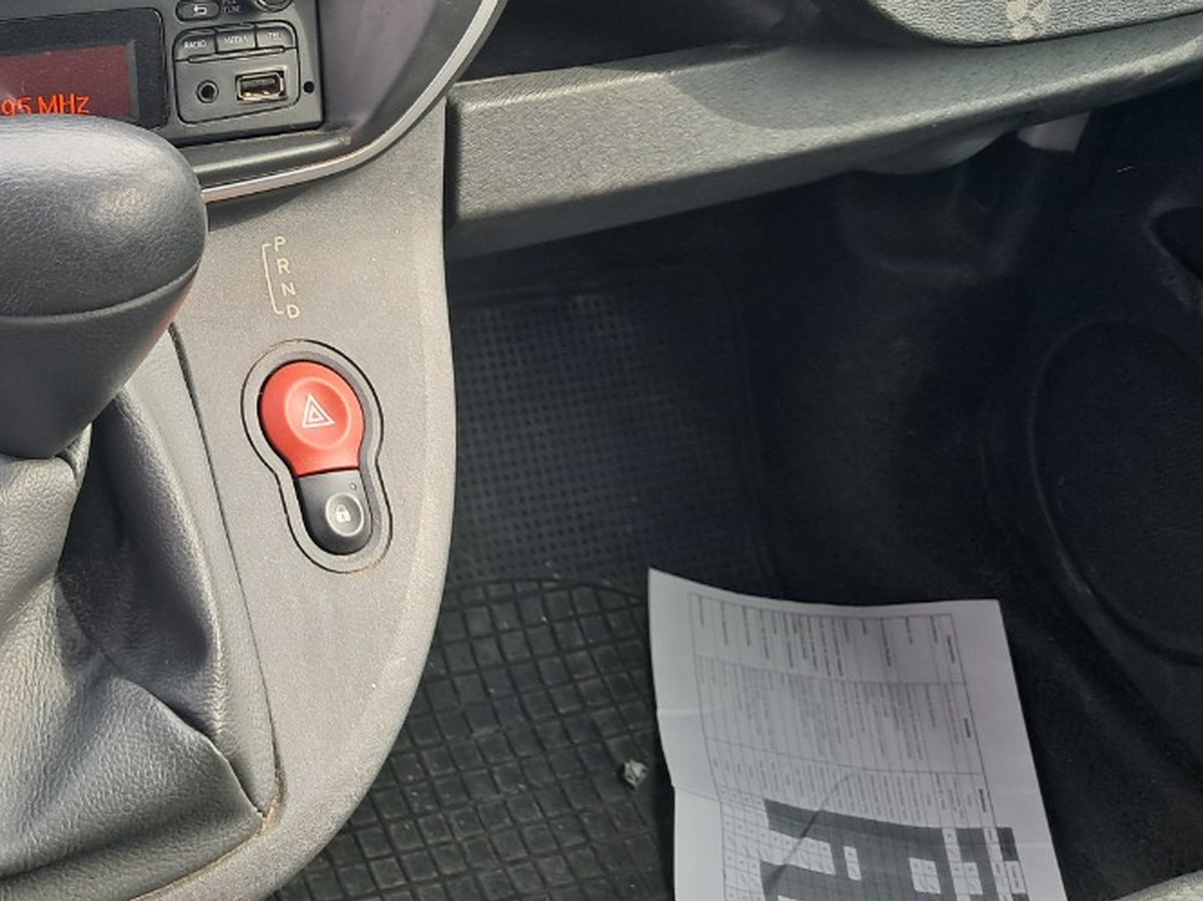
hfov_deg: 34.7
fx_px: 1806
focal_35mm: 52
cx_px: 118
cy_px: 34
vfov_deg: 26.7
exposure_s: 1/50
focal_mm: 4
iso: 50
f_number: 1.8
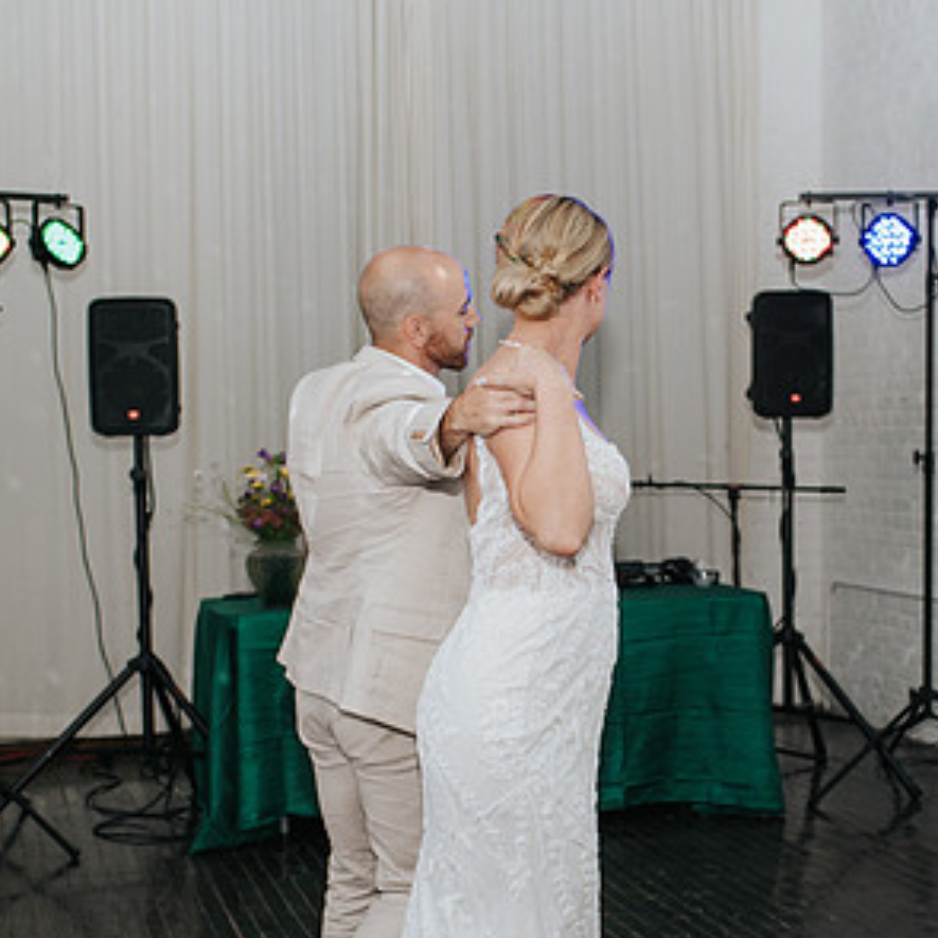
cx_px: 613
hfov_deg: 25.2
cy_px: 655
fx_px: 2085
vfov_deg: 25.2
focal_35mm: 68
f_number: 2.8
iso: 1000
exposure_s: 1/200
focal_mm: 35
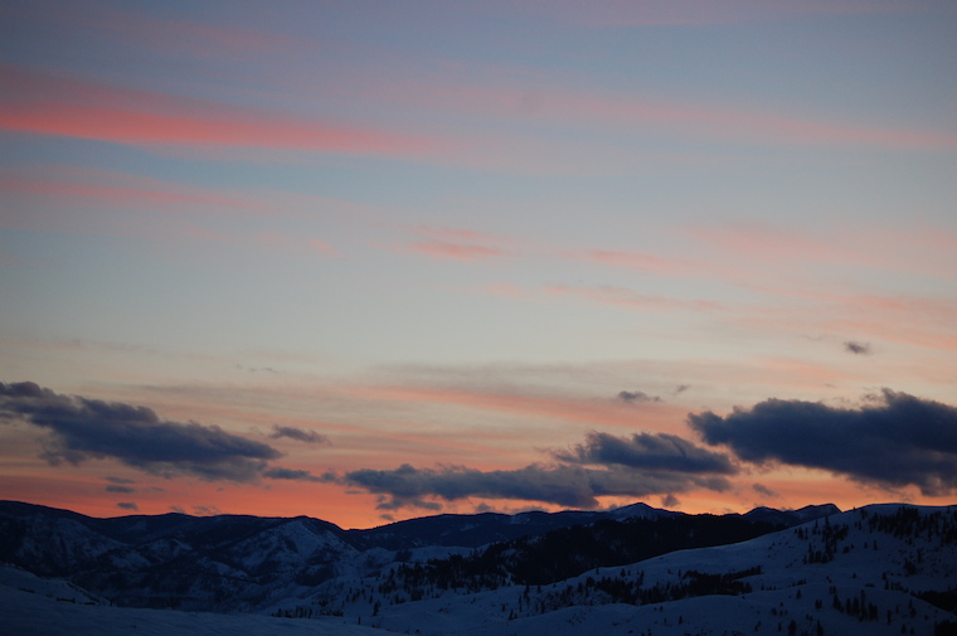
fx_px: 2390
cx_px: 478
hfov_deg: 22.6
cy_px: 318
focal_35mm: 90
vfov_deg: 15.2
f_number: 4.2
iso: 400
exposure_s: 1/160
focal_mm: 60
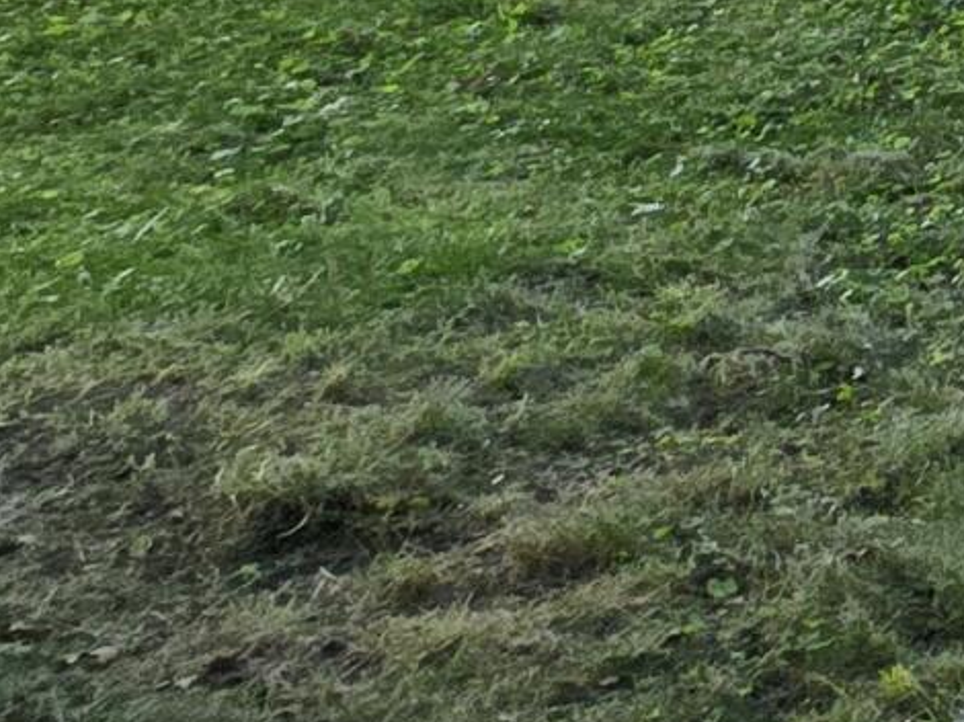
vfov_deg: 15.0
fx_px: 2310
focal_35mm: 83
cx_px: 2707
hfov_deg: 12.5
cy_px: -652
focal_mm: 2.2
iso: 50
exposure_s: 1/120
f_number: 2.2
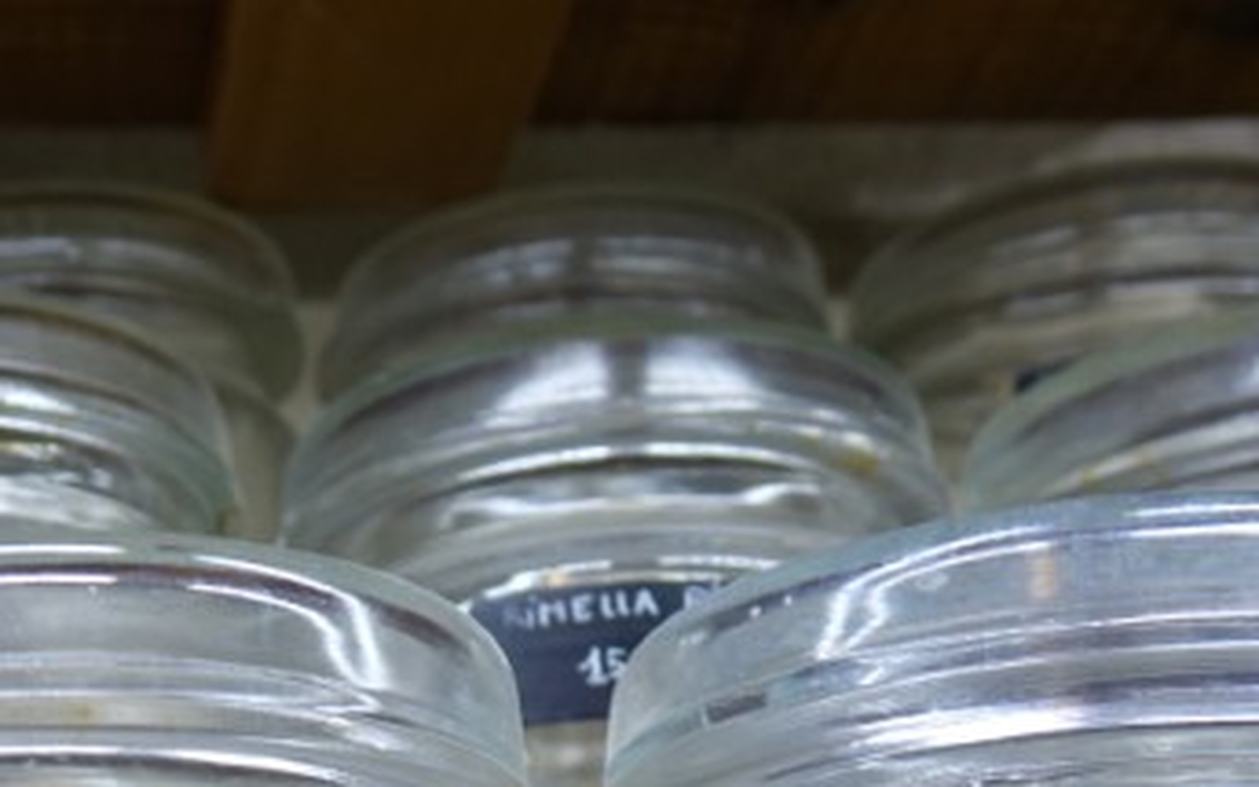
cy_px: 1230
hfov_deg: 24.1
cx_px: 0
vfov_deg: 14.7
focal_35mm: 82
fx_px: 2814
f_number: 2.8
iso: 160
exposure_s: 1/30
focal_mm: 8.8
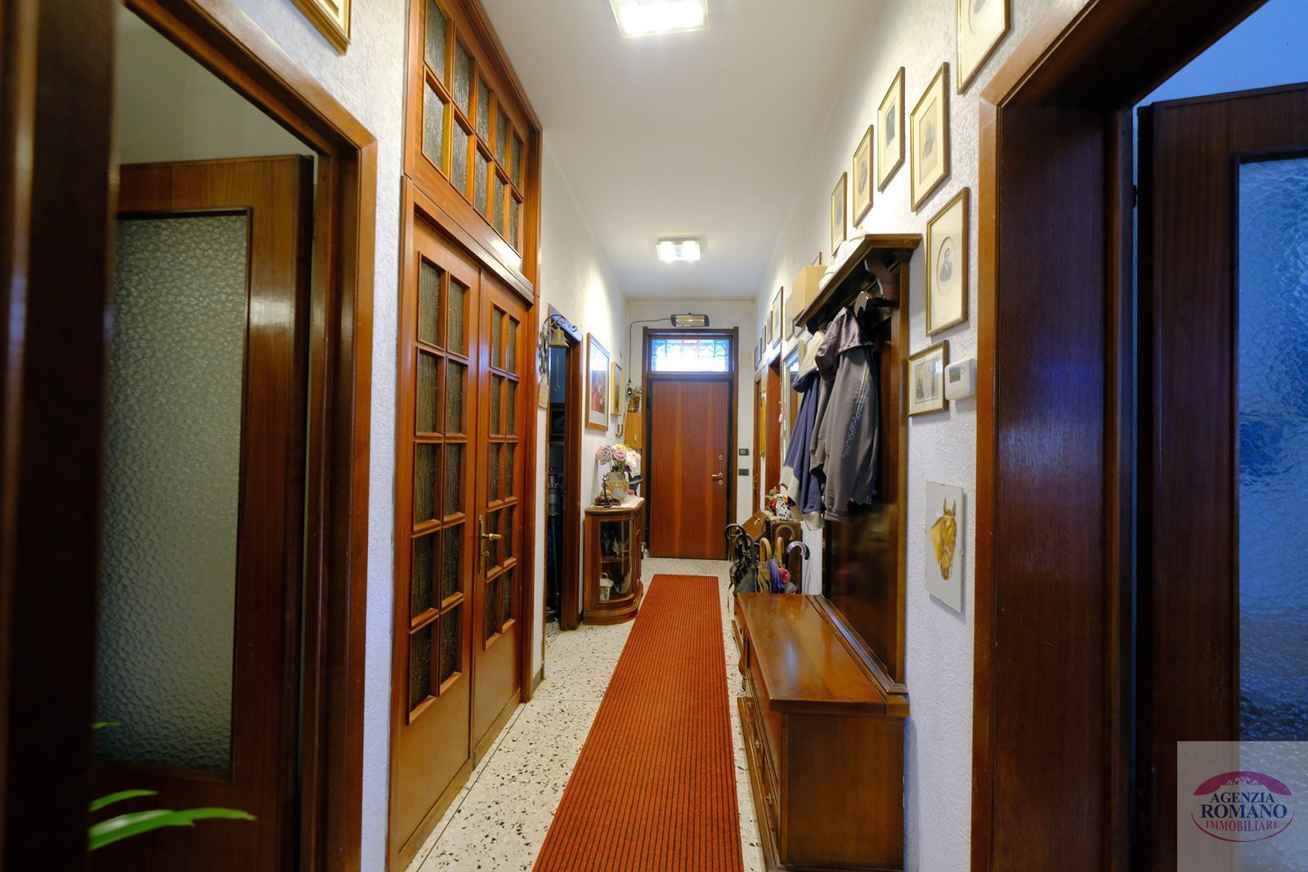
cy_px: 436
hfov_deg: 100.4
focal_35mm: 15
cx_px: 654
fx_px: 545
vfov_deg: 77.3
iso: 800
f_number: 4
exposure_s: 1/10
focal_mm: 10
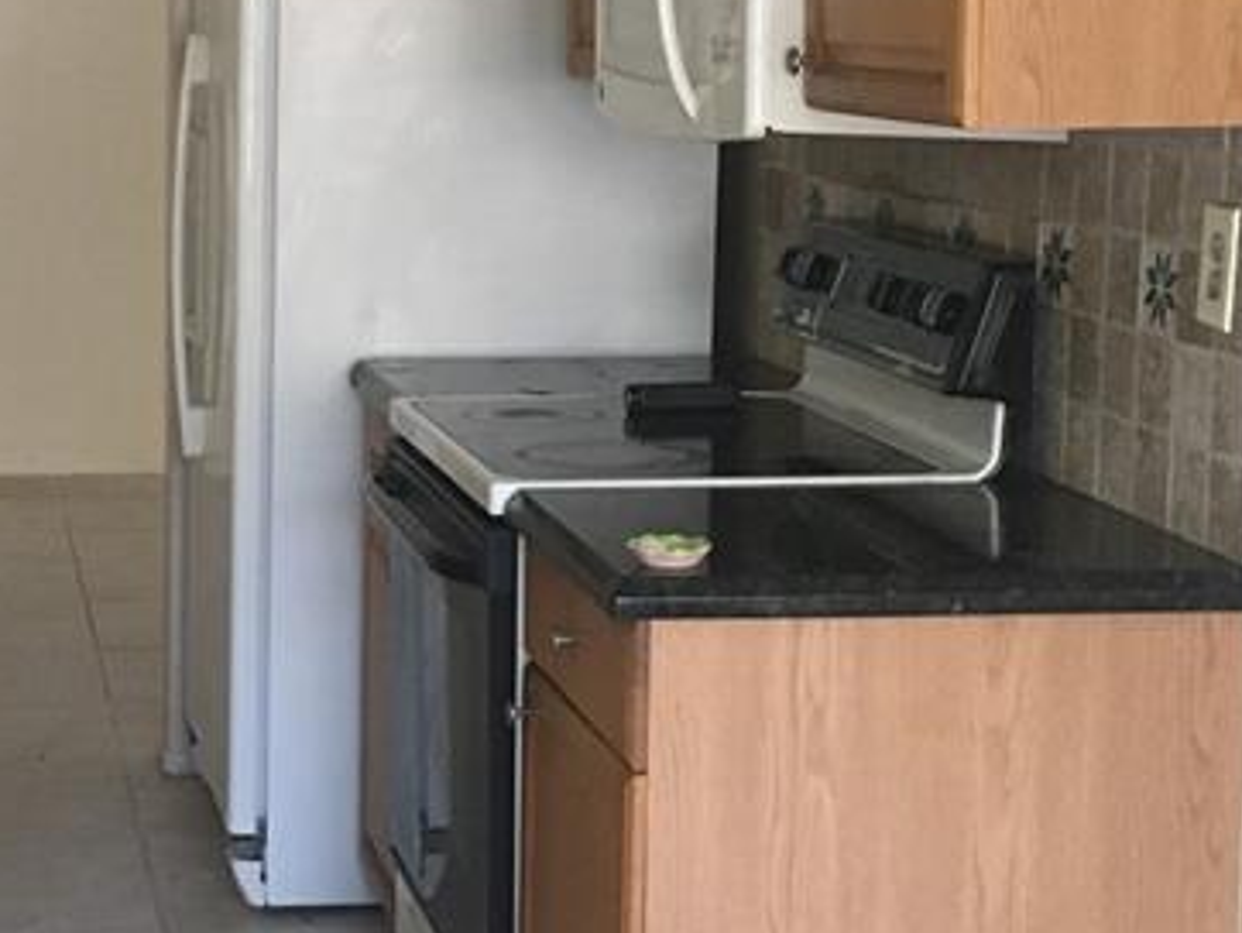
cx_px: 237
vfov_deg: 18.0
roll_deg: +0.1
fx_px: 2944
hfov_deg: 23.5
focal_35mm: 82
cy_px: 391
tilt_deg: -7.4
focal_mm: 4.15
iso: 125
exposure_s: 1/30
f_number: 2.2
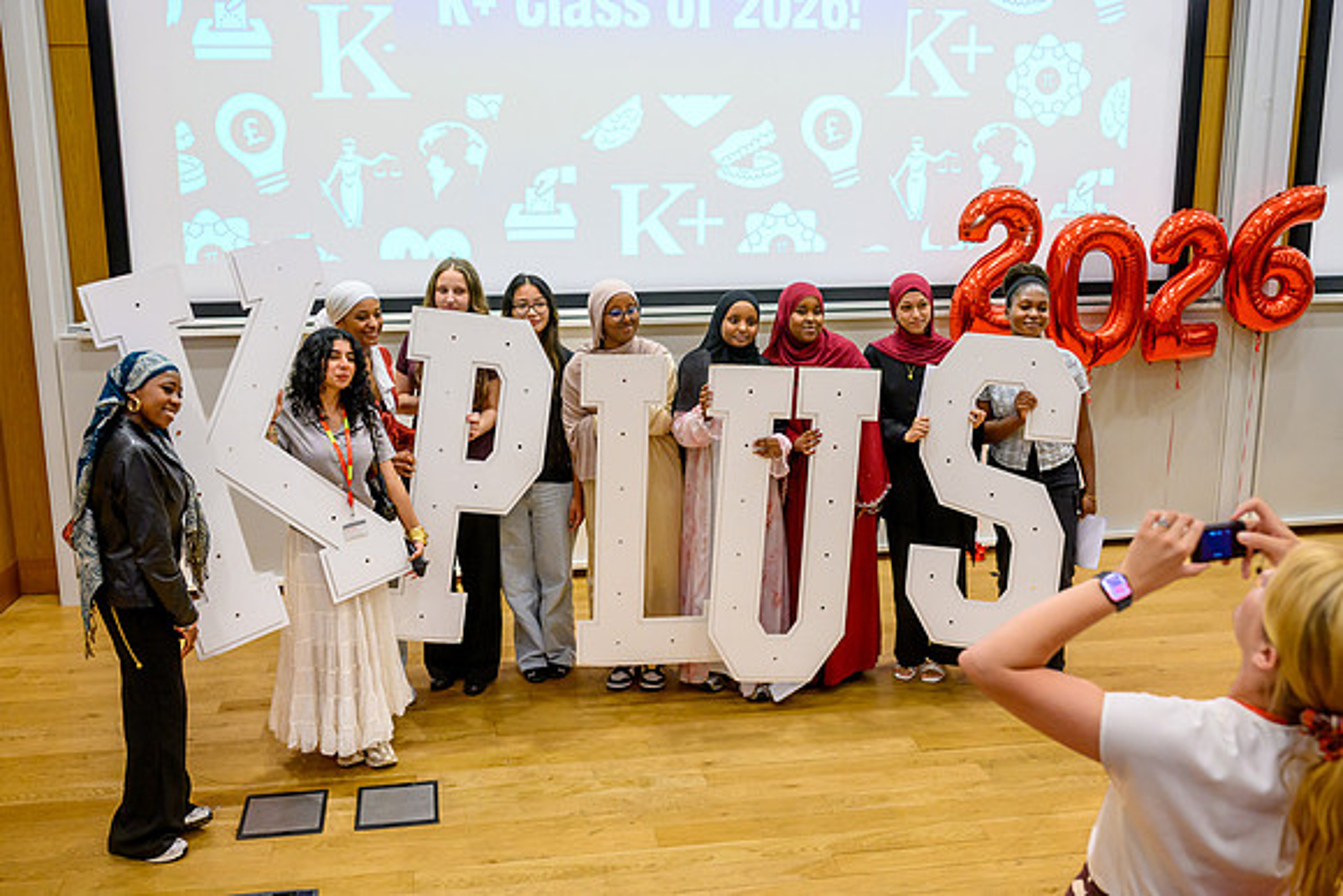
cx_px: 672
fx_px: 1328
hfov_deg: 53.7
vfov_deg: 37.3
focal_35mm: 36
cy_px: 448
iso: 3200
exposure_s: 1/500
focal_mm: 35
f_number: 2.8
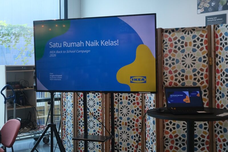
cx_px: 114
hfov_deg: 39.6
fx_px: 317
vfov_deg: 27.0
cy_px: 76
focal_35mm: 50
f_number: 4.9
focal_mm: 33.3
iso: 500
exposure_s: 1/30
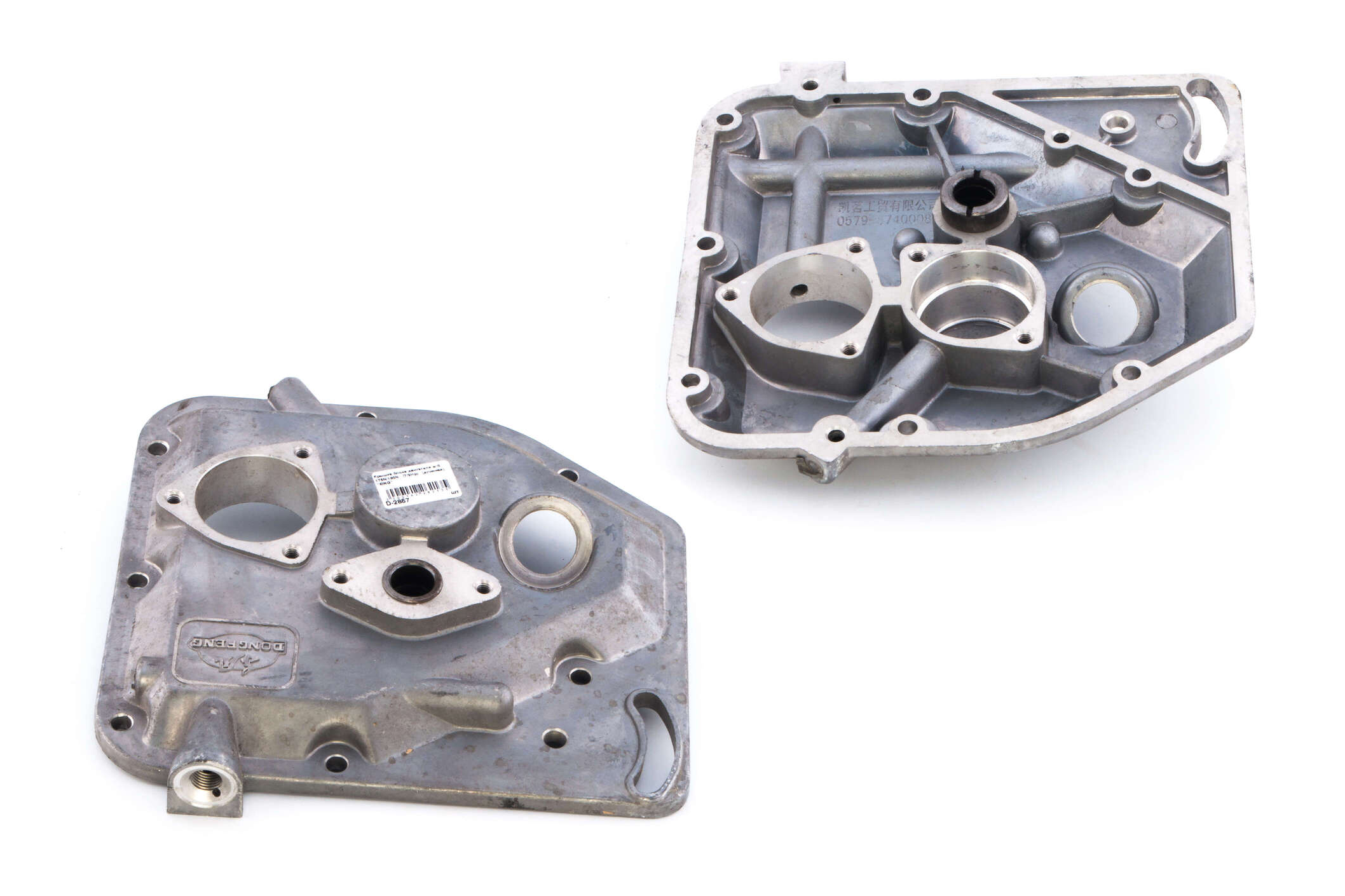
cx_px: 681
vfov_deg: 16.4
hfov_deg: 24.3
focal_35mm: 84
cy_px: 445
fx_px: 3119
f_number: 25
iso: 160
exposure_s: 1/160
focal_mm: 55
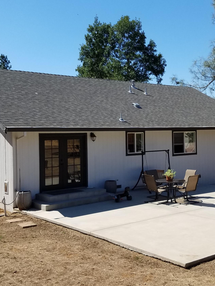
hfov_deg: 31.3
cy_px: 123
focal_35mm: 46
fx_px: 381
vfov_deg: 41.1
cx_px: 138
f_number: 1.7
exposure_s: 1/2440
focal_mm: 4.2
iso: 50
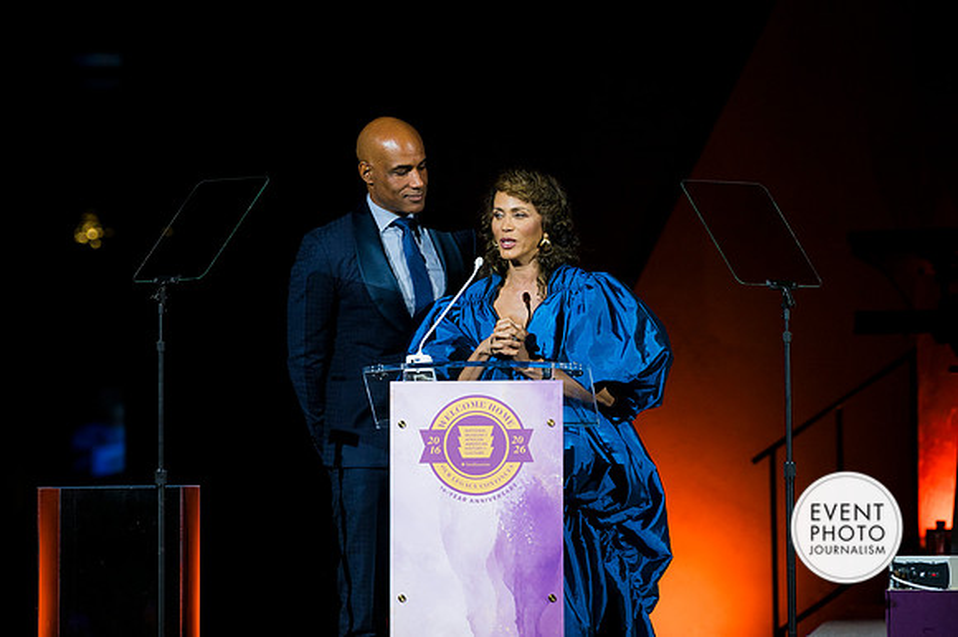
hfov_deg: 9.2
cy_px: 318
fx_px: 5984
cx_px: 479
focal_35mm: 225
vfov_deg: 6.1
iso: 320
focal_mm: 150
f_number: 3.5
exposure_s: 1/200
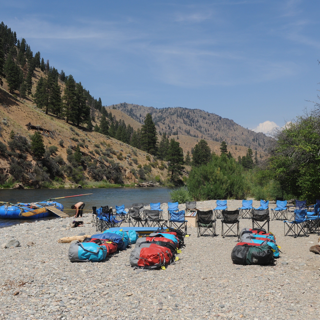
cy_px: 160
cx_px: 159
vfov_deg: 37.6
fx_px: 471
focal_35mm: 45
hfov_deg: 37.6
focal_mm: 35
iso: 200
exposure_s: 1/800
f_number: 9
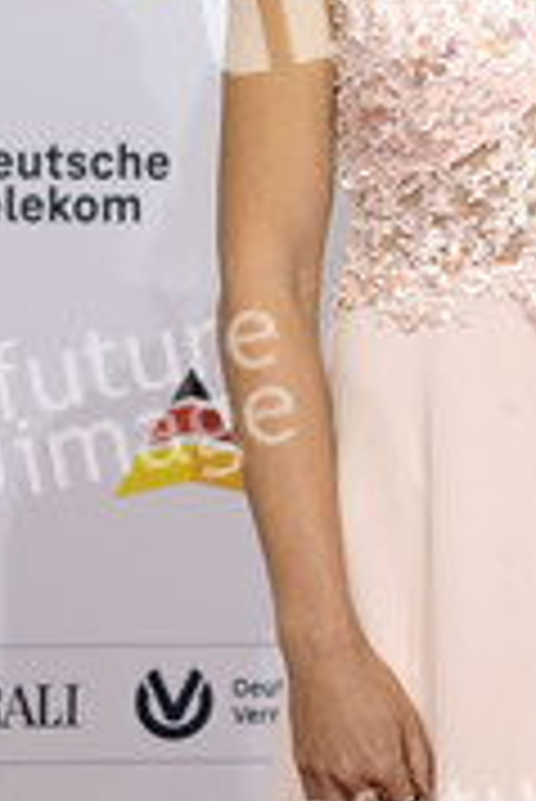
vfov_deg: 10.2
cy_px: 194
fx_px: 4502
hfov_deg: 6.8
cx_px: 554
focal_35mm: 202
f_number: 6.3
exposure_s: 1/250
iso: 640
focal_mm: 90
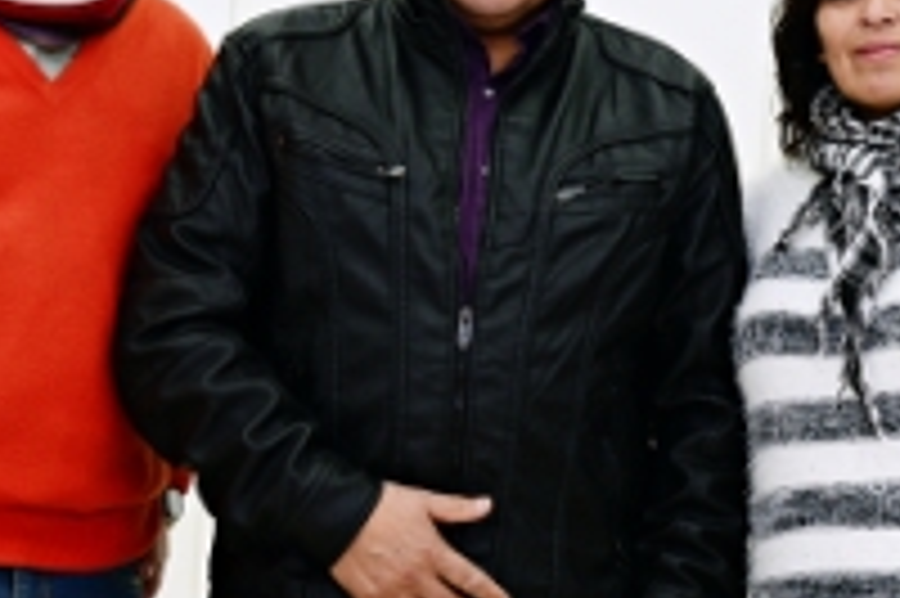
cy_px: 133
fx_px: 2798
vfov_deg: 12.2
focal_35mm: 112
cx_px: 495
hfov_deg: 18.3
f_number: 5
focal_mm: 50
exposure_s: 1/100
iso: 640
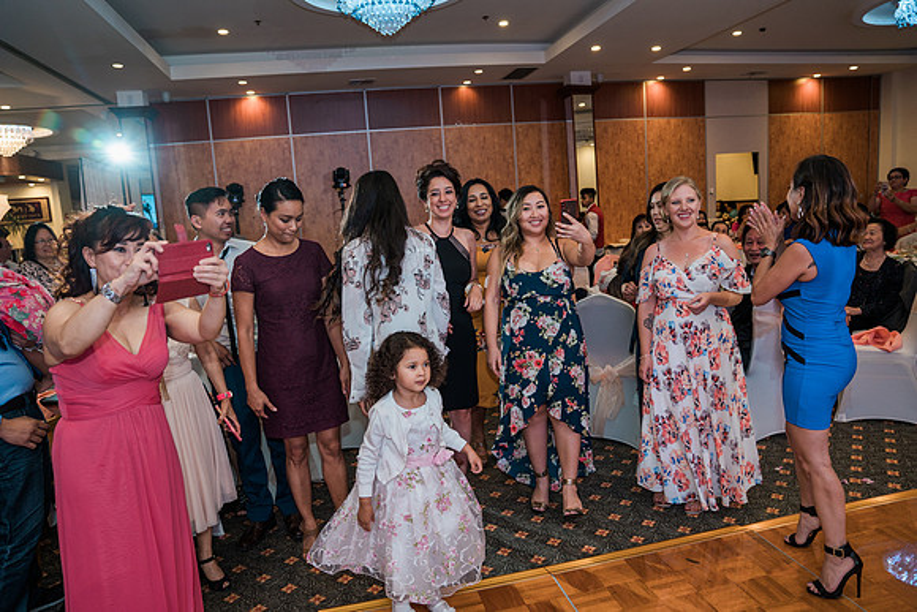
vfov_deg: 53.2
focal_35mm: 24
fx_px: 611
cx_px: 458
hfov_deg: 73.7
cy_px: 306
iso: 1000
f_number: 2.8
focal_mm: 24
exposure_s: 1/125
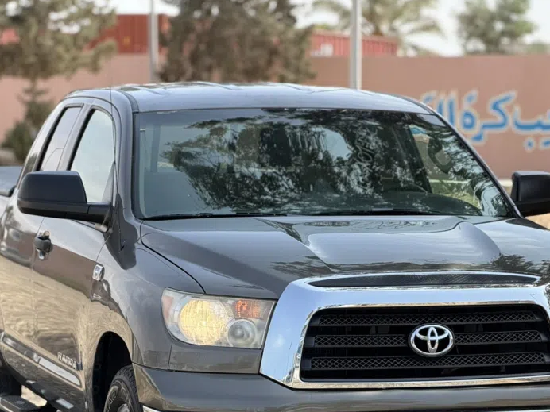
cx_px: 318
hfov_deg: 13.3
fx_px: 2352
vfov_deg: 10.0
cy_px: 296
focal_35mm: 148
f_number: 2.8
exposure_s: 1/579
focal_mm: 16.89
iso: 50
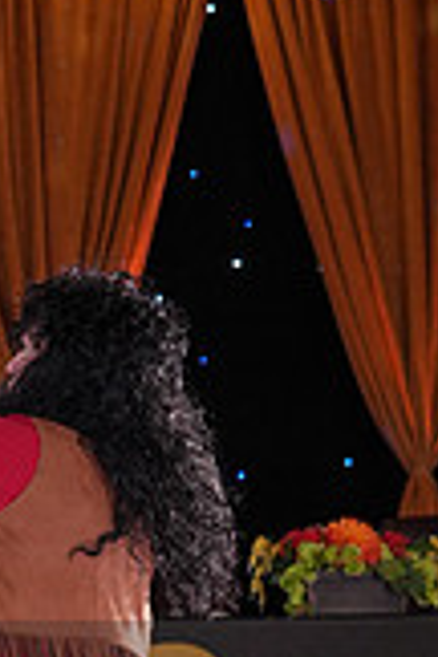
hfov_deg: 6.2
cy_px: 758
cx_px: -318
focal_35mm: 219
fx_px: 3996
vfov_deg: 9.3
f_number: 4
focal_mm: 61
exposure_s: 1/400
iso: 1250
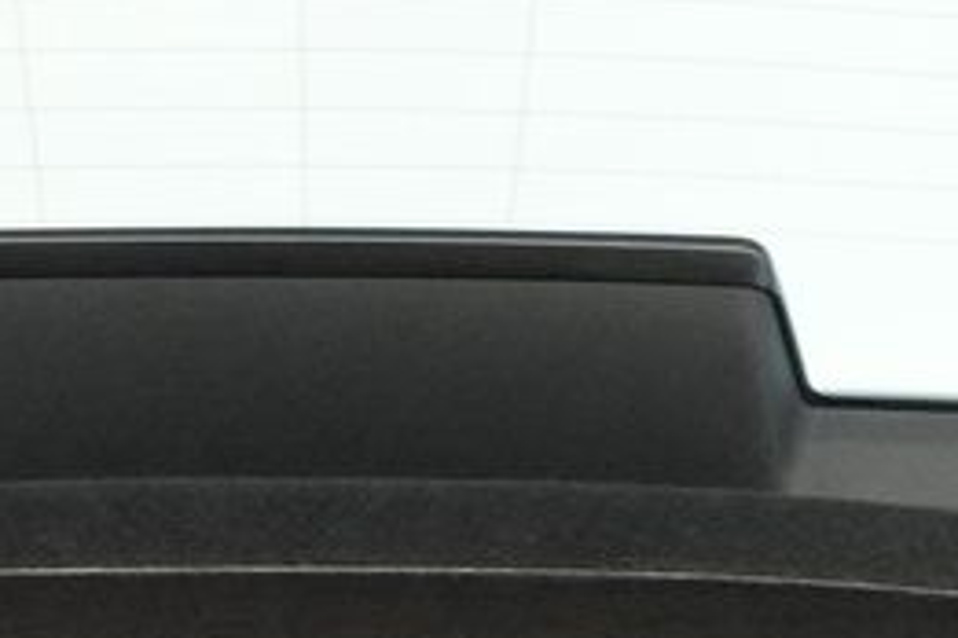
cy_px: 1793
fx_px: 3965
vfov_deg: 8.1
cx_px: 466
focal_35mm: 149
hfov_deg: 13.8
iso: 640
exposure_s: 1/30
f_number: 1.8
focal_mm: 9.4
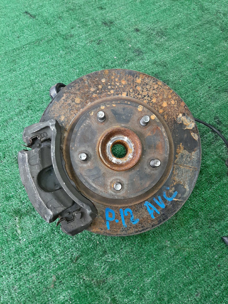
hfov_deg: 53.1
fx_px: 228
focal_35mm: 26
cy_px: 152
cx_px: 114
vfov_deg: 67.3
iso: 130
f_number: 1.7
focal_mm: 3.93
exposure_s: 1/50
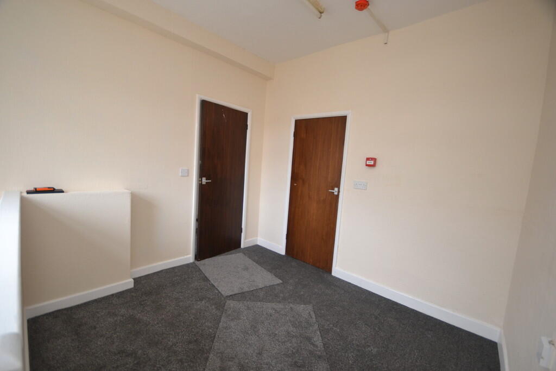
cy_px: 186
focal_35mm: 15
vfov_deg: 77.3
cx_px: 278
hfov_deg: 100.4
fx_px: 232
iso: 450
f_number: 4
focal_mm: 10
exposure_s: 1/60
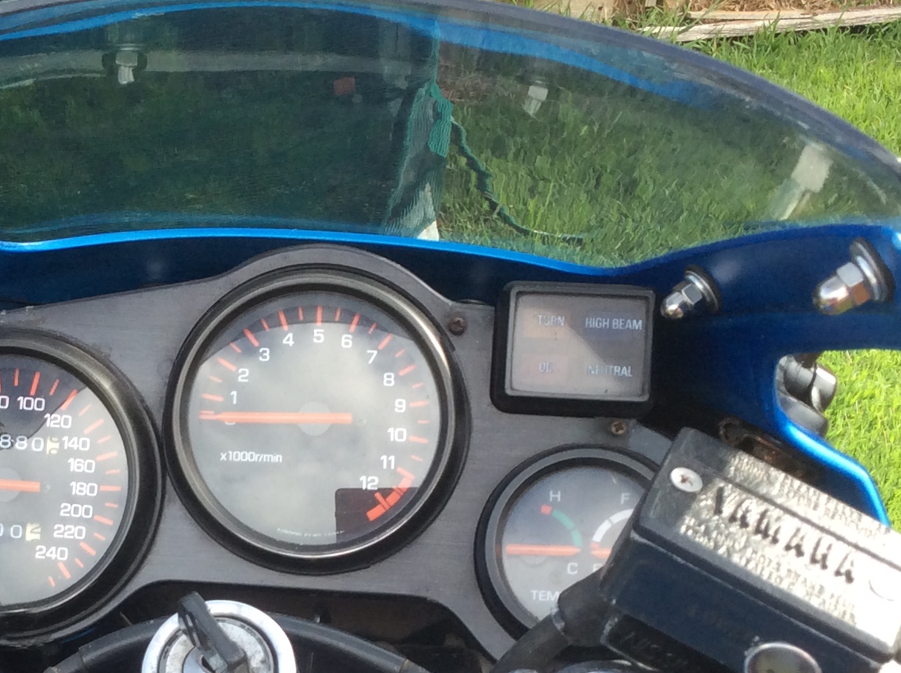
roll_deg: -7.2
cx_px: 225
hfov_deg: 26.4
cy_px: 530
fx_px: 1898
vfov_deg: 19.9
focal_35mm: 73
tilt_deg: -42.4
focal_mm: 3.3
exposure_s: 1/146
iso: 32
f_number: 2.4
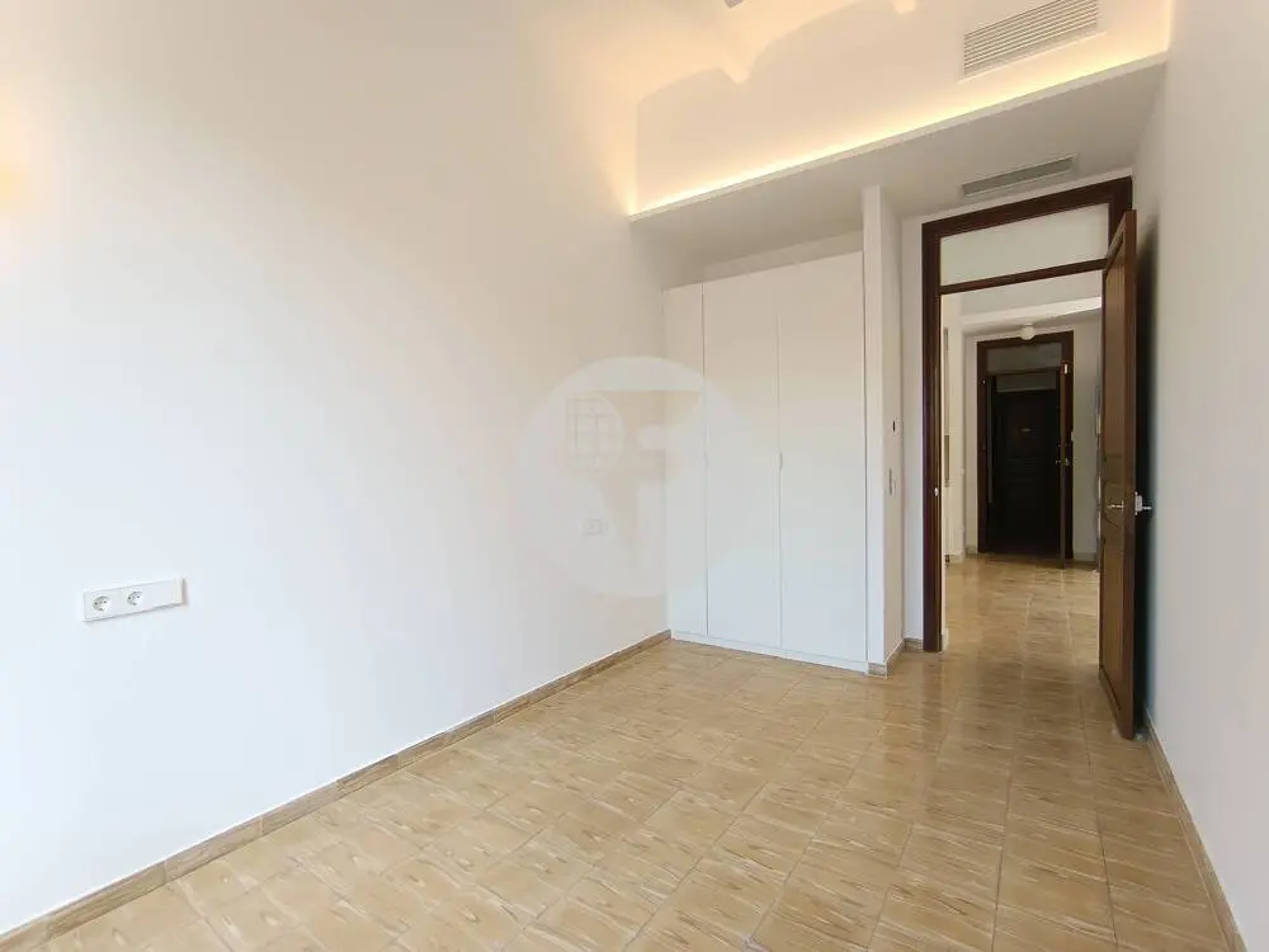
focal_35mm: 16
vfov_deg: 78.1
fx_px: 587
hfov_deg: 94.5
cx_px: 634
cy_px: 476
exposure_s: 1/50
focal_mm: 1.65
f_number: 2.2
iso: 102
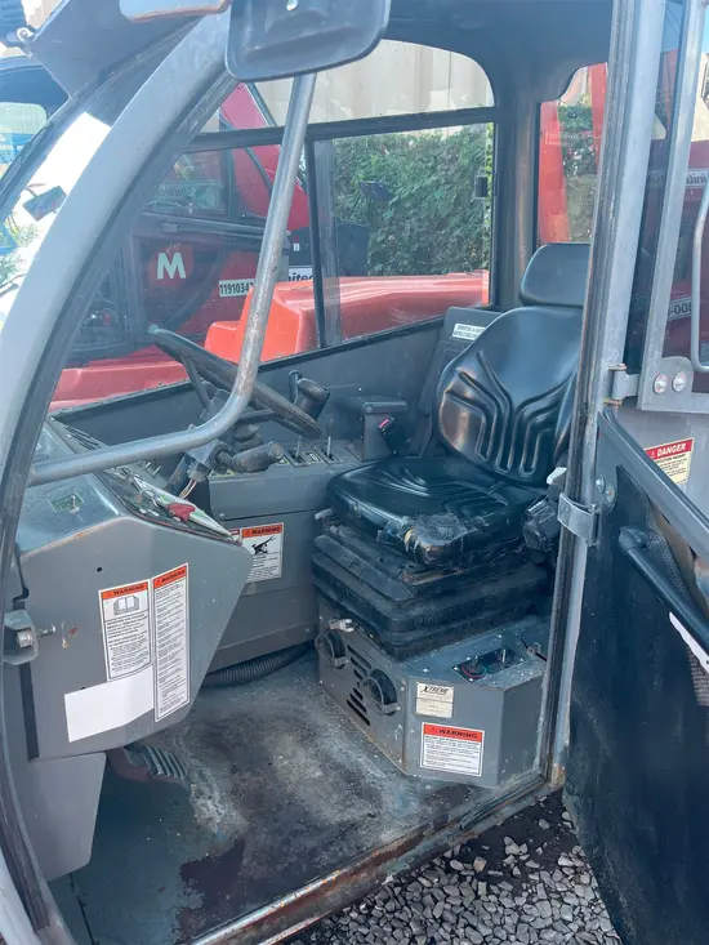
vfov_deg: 67.3
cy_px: 472
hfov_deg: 53.1
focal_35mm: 26
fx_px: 710
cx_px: 354
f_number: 1.6
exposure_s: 1/122
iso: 40
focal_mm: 5.1
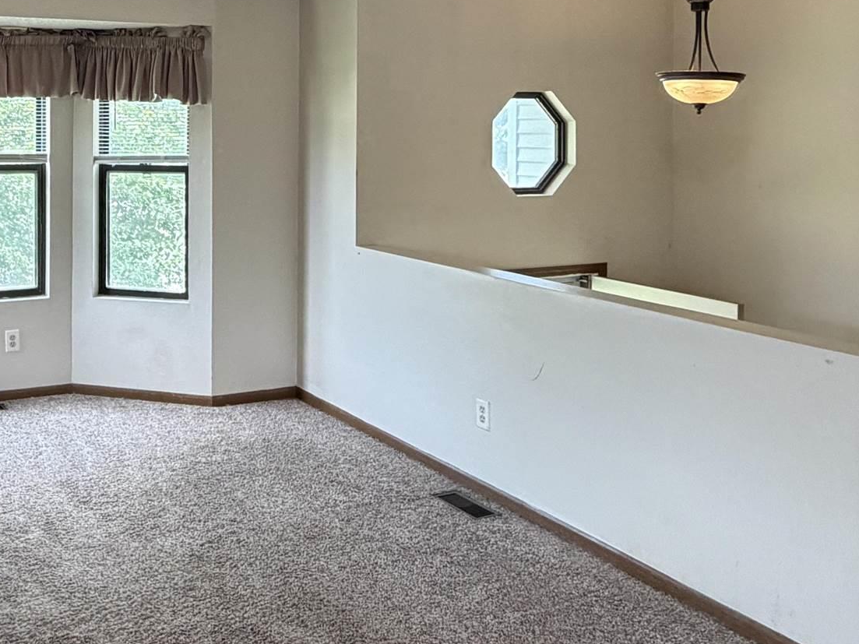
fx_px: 968
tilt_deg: +0.4
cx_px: 154
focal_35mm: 39
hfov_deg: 45.1
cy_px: 125
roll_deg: -0.4
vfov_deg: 35.6
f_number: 2.2
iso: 250
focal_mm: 2.22
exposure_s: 1/120
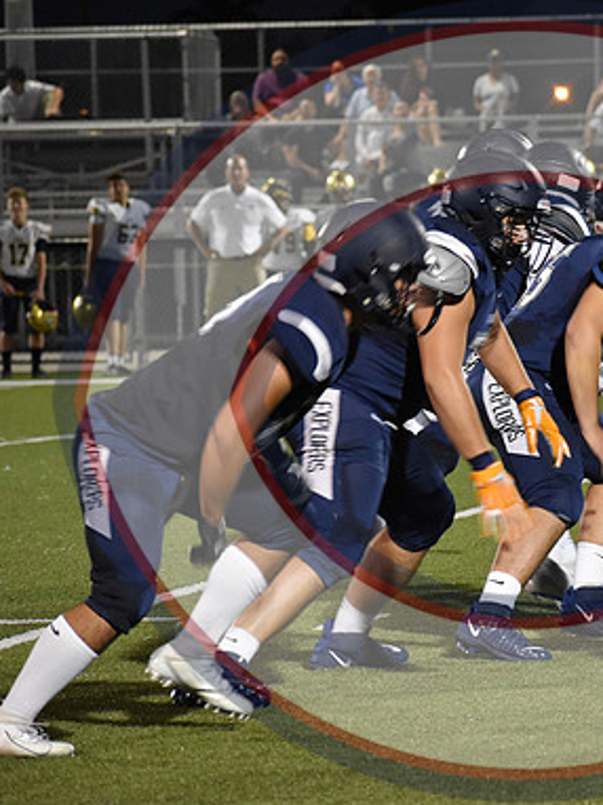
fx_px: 6627
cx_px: 517
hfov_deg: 5.2
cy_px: 399
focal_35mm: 285
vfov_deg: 7.0
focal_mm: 130
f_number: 4.8
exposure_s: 1/125
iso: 3200
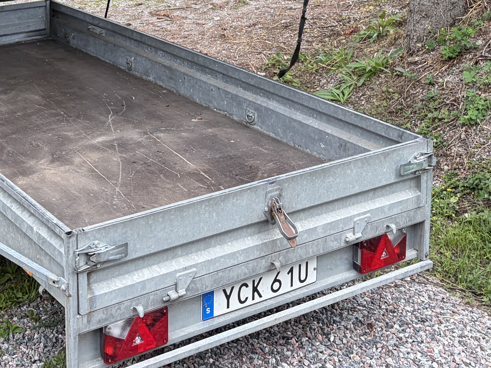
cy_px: -57
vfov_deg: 20.9
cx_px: 129
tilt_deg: -6.2
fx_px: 936
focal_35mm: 66
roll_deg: -2.1
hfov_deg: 29.0
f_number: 1.6
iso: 64
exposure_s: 1/548
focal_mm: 5.96
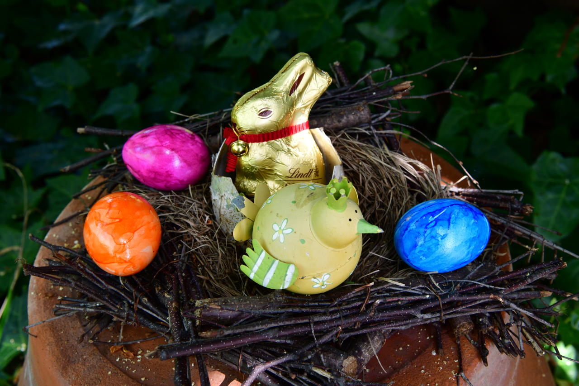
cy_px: 193
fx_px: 804
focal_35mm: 50
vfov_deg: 27.0
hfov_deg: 39.6
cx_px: 290
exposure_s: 1/30
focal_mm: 50
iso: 500
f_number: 11
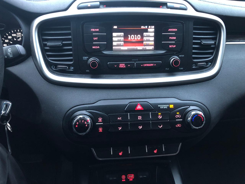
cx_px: 122
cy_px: 92
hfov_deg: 63.4
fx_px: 198
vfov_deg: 49.7
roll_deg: -2.5
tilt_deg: -23.2
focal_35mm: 28
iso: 100
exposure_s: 1/5
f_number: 1.8
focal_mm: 3.99
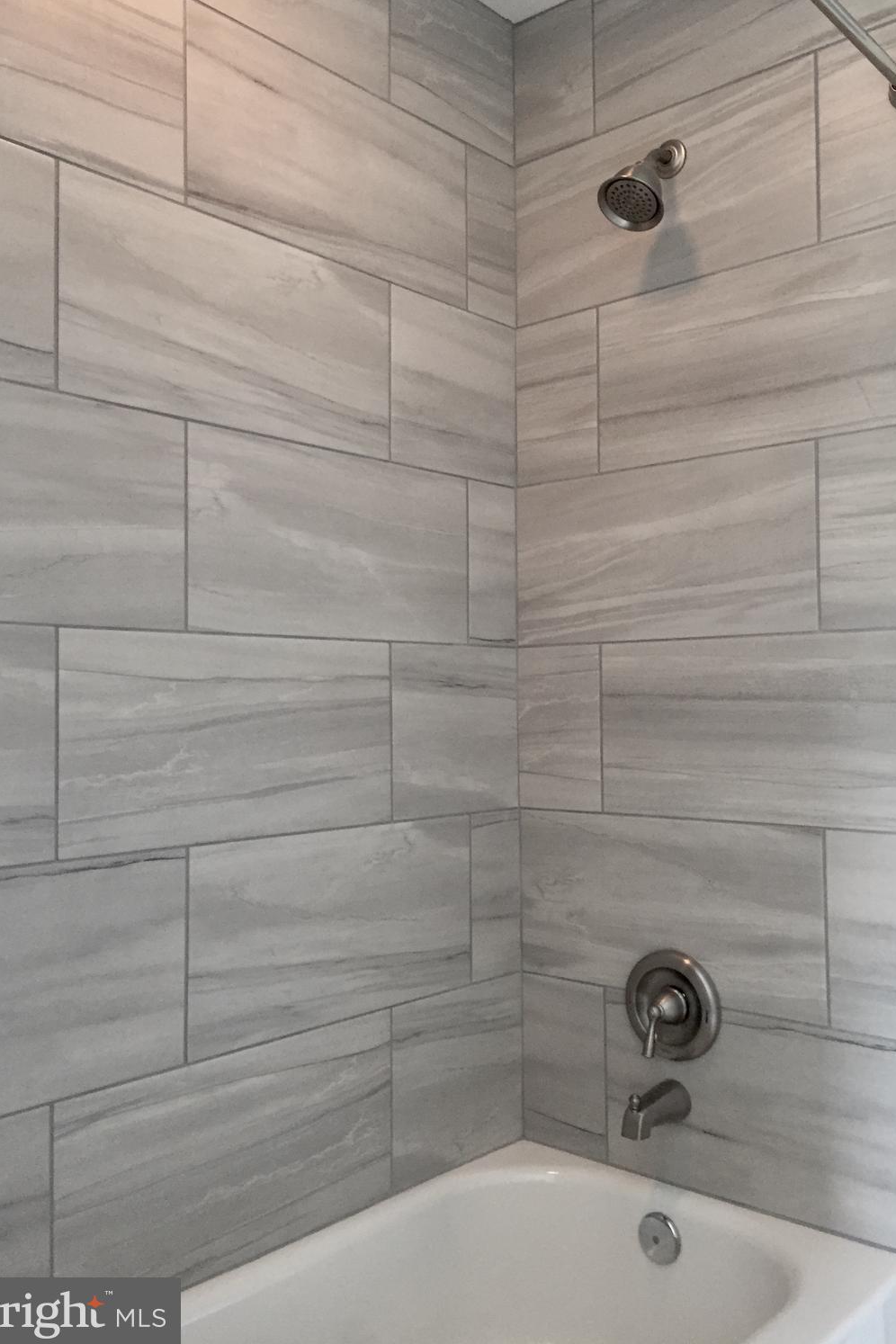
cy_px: 660
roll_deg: +0.4
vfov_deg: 60.3
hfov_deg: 42.3
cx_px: 474
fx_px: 1157
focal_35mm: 31
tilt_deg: +3.2
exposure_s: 1/30
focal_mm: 4.15
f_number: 2.2
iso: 125
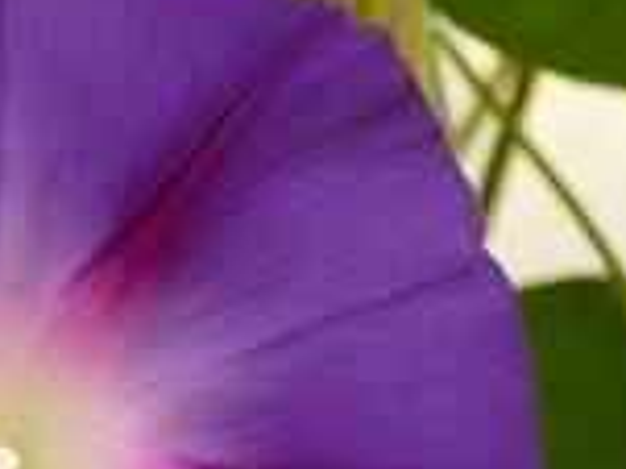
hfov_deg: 12.0
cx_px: 25
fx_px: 2945
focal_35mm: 163
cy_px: 448
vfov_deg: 9.0
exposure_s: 1/30
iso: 100
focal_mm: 8.2
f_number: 3.5
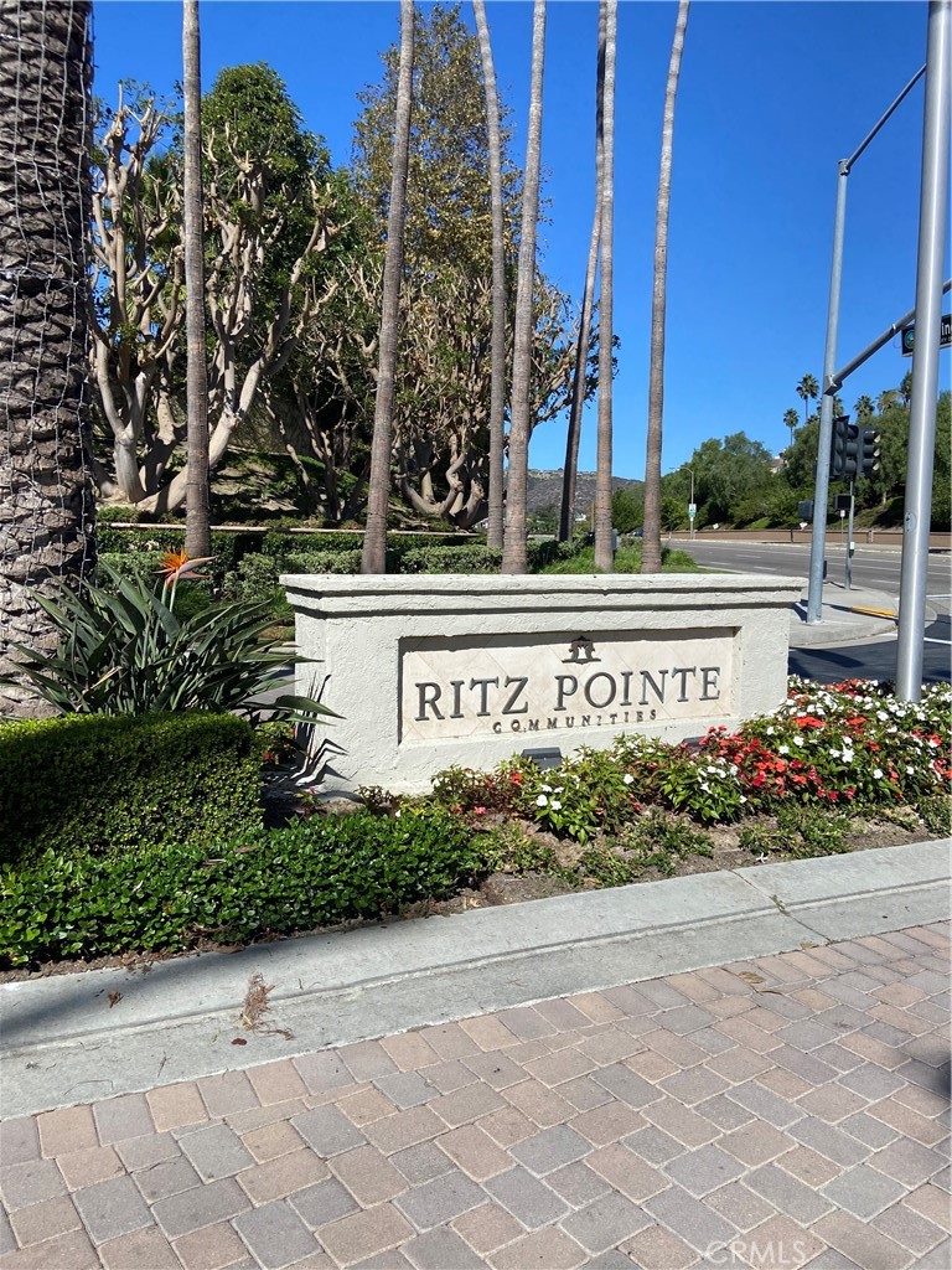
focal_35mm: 26
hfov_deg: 53.1
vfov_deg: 67.3
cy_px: 635
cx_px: 476
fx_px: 953
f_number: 1.8
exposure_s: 1/3610
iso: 32
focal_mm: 4.25
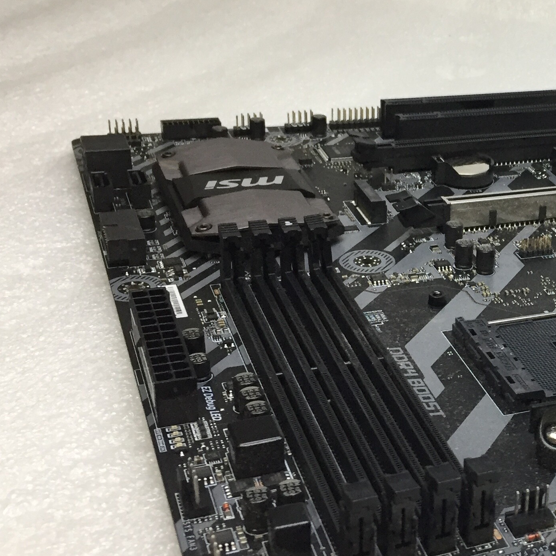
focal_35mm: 60
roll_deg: -6.5
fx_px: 1090
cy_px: 282
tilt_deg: -25.4
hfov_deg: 26.5
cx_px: 597
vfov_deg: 28.6
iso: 50
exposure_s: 1/30
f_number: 2.2
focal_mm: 4.15
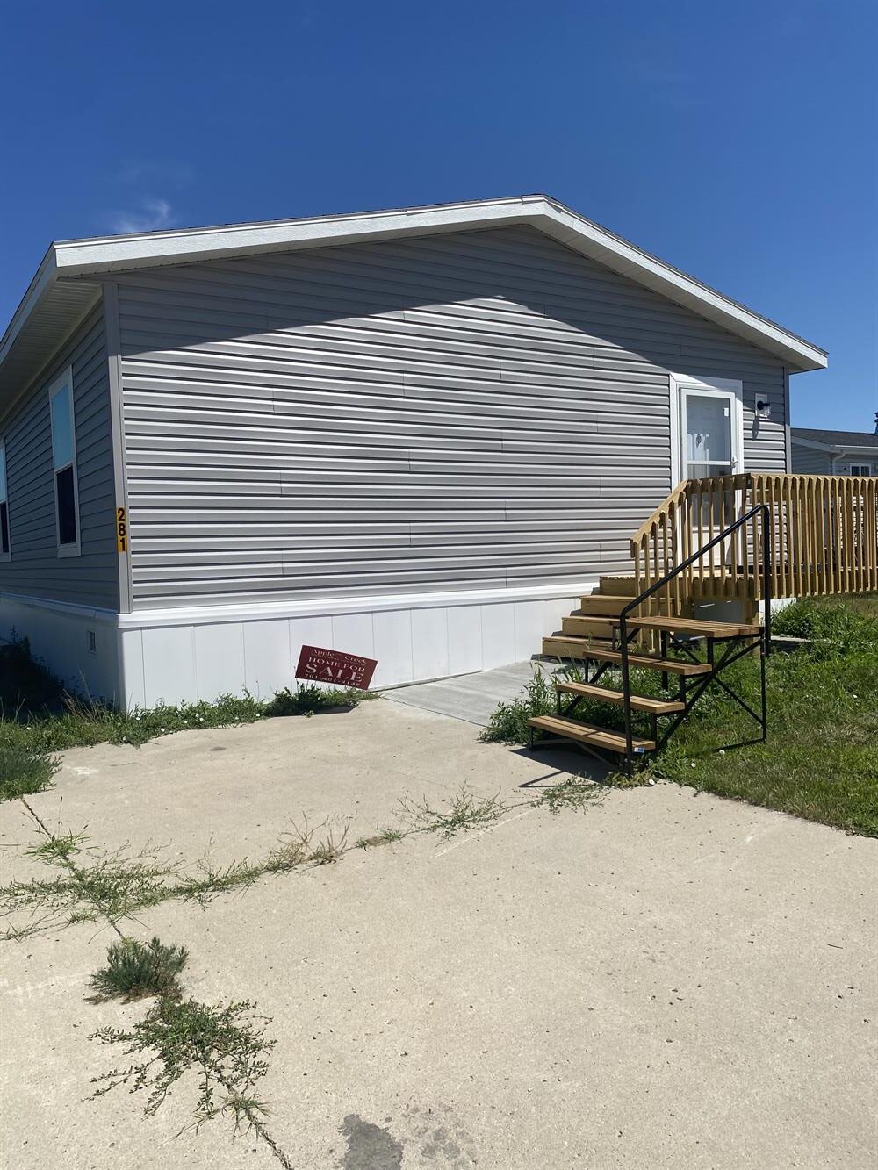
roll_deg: +2.3
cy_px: 585
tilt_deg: -1.3
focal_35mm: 26
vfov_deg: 67.3
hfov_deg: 53.1
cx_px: 439
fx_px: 879
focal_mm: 4.25
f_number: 1.8
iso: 32
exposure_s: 1/5025
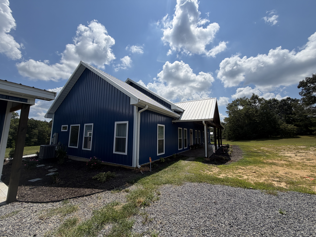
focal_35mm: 14
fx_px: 128
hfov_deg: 102.1
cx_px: 158
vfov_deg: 85.7
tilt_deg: +7.7
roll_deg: -0.5
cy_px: 118
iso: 20
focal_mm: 2.22
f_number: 2.2
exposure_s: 1/1795
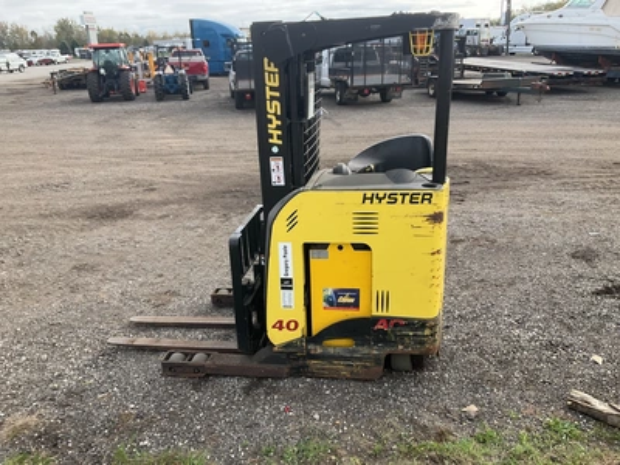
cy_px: 232
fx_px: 519
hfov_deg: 61.7
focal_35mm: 29
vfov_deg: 48.2
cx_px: 310
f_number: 1.8
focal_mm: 3
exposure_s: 1/439
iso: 25
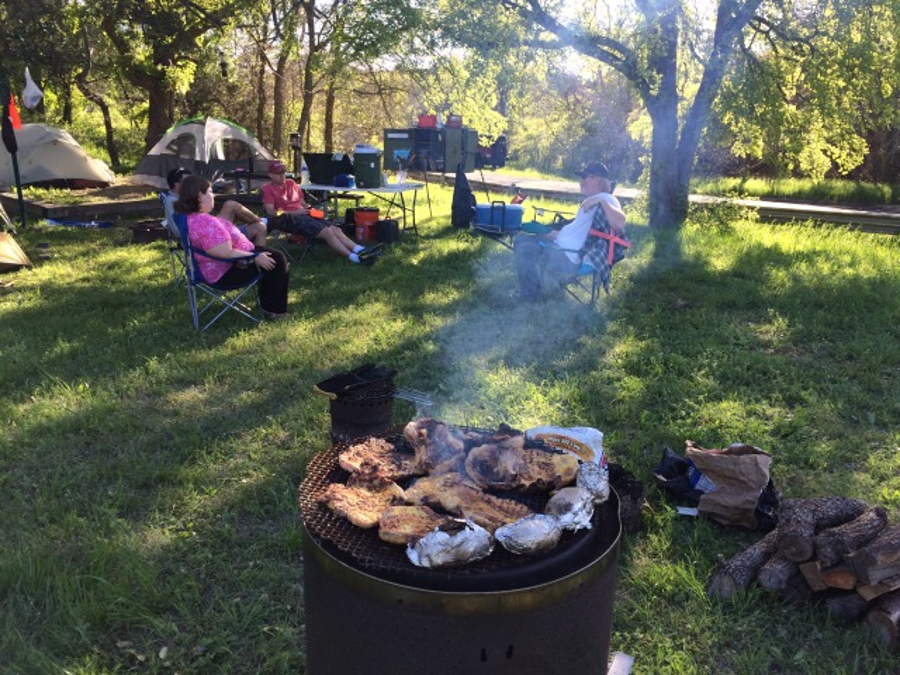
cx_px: 450
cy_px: 338
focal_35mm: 29
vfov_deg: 48.2
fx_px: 754
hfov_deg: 61.7
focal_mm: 4.15
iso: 32
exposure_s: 1/410
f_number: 2.2
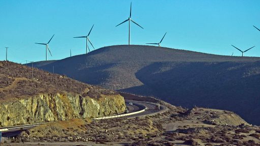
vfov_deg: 8.5
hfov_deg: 15.1
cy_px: 85
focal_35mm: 142
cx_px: 130
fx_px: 979
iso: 400
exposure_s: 1/2000
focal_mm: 135
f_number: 8
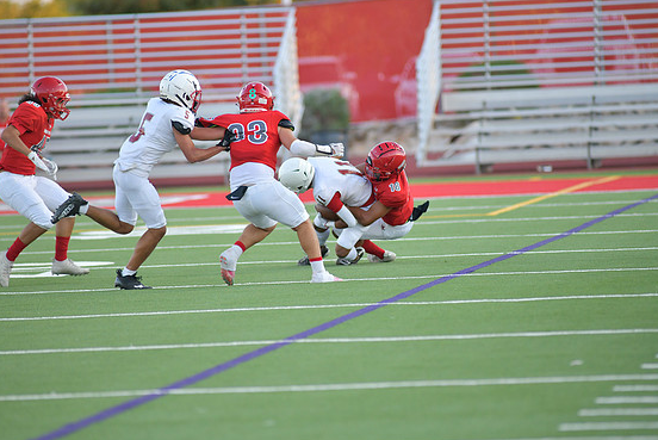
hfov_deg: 6.5
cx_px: 322
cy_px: 216
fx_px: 5762
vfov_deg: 4.4
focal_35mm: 315
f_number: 3.5
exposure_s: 1/1250
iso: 1100
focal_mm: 300
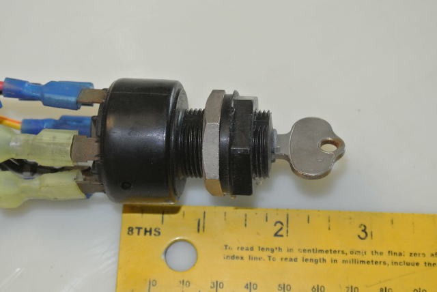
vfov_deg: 18.5
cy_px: 146
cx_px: 218
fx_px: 899
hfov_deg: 27.3
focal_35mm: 74
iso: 800
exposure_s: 1/60
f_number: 5.6
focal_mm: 27.6
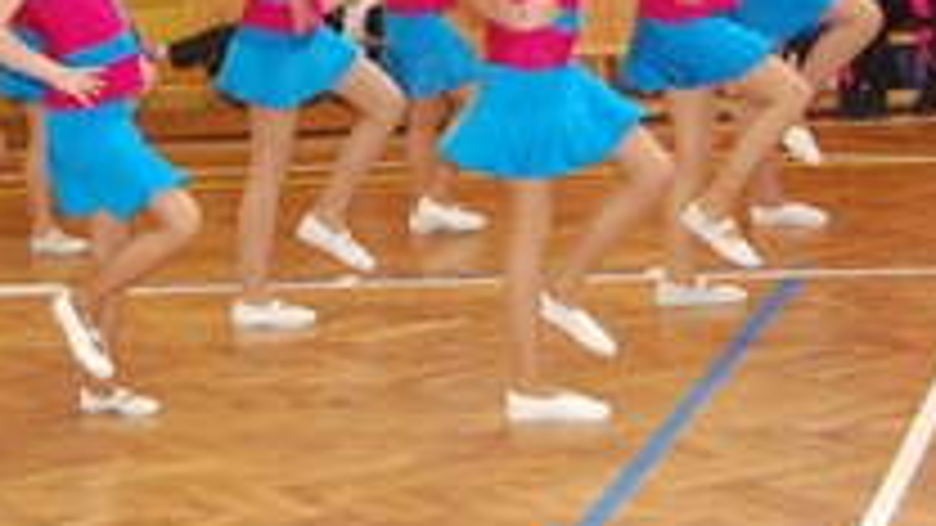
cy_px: -63
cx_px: 288
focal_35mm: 121
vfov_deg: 9.9
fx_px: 3003
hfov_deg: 17.7
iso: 900
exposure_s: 1/60
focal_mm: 32
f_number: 4.5
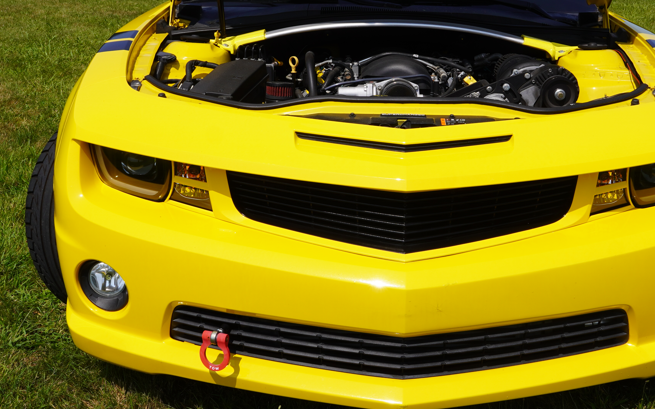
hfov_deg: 39.2
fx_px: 918
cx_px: 382
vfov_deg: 25.0
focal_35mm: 51
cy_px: 126
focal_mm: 19.2
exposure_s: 1/250
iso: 100
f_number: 10
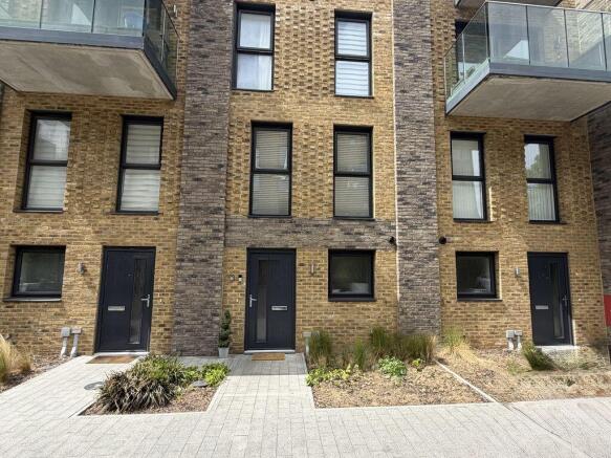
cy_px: 229
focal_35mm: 14
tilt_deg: +3.9
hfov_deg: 102.1
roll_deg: +0.6
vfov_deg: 85.7
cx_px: 306
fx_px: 247
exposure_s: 1/770
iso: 32
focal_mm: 2.22
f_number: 2.2
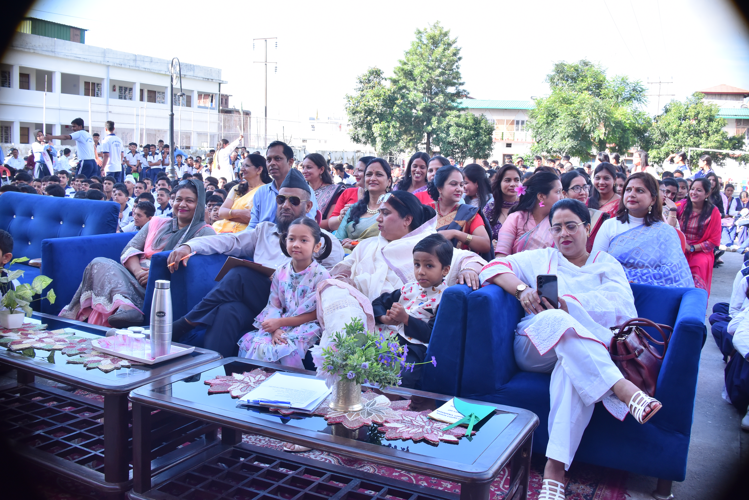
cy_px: 250
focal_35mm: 35
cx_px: 374
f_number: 10
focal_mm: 35
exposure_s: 1/160
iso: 1000
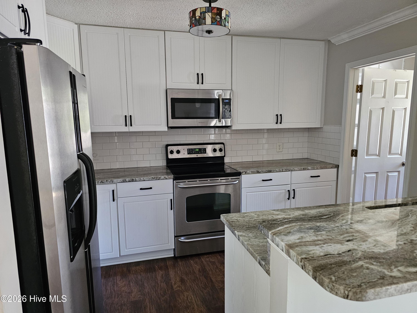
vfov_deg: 58.9
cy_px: 156
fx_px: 277
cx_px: 208
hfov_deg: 73.9
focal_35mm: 23
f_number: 1.7
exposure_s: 1/33.3
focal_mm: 6.3
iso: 640
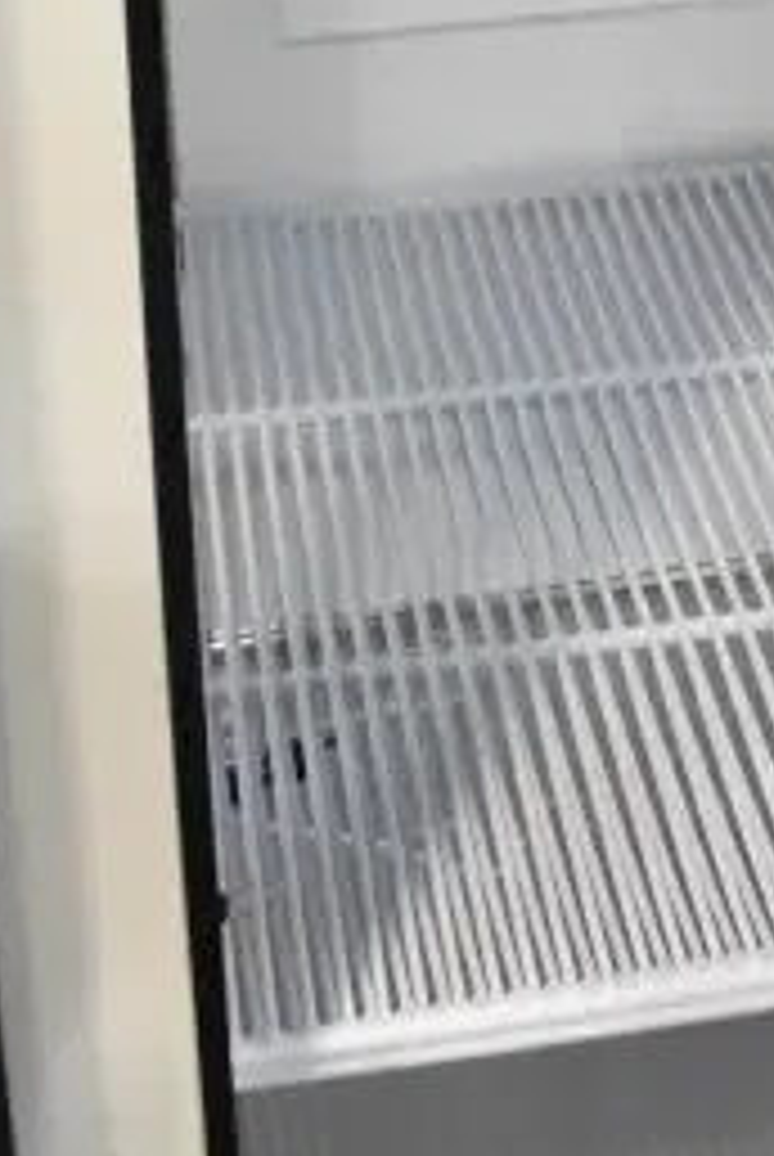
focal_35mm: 96
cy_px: -443
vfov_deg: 19.2
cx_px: 986
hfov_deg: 13.8
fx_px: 3087
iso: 6400
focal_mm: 18
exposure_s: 1/200
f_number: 7.1
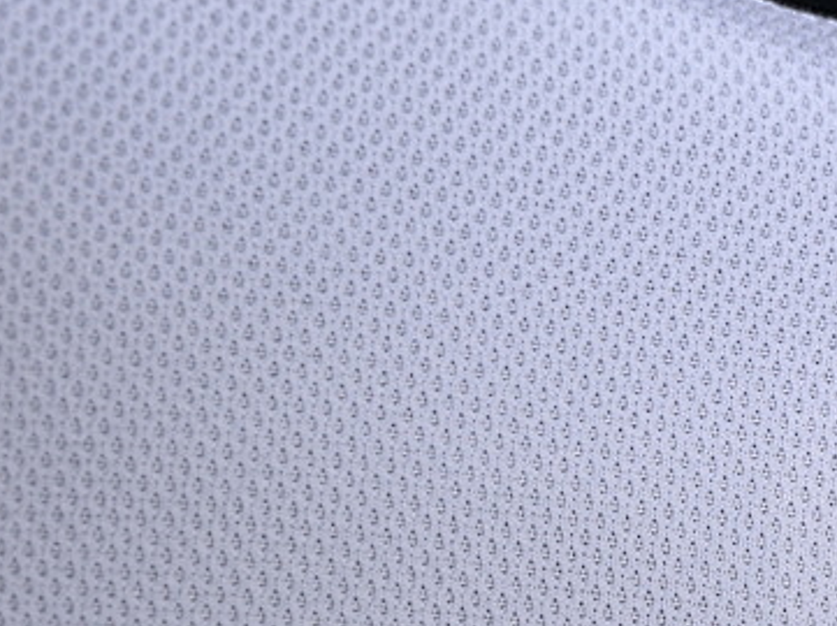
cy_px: 454
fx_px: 5218
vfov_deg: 6.9
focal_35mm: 216
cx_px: 811
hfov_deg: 9.1
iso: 160
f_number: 7.1
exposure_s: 1/80
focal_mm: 50
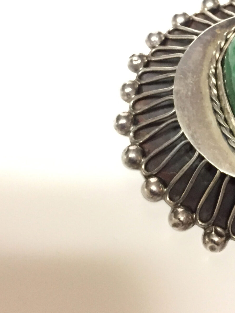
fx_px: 561
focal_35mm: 62
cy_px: 32
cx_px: 240
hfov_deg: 22.7
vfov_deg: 29.9
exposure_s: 1/20
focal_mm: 4.15
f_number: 2.2
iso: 250
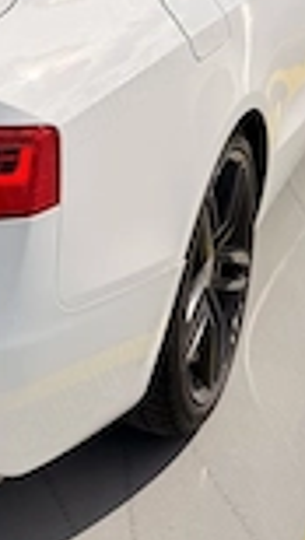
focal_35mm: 68
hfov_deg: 16.8
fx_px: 974
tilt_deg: -8.5
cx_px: -84
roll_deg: -0.7
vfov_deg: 26.8
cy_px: -133
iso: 80
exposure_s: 1/9091
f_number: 1.78
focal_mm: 6.76
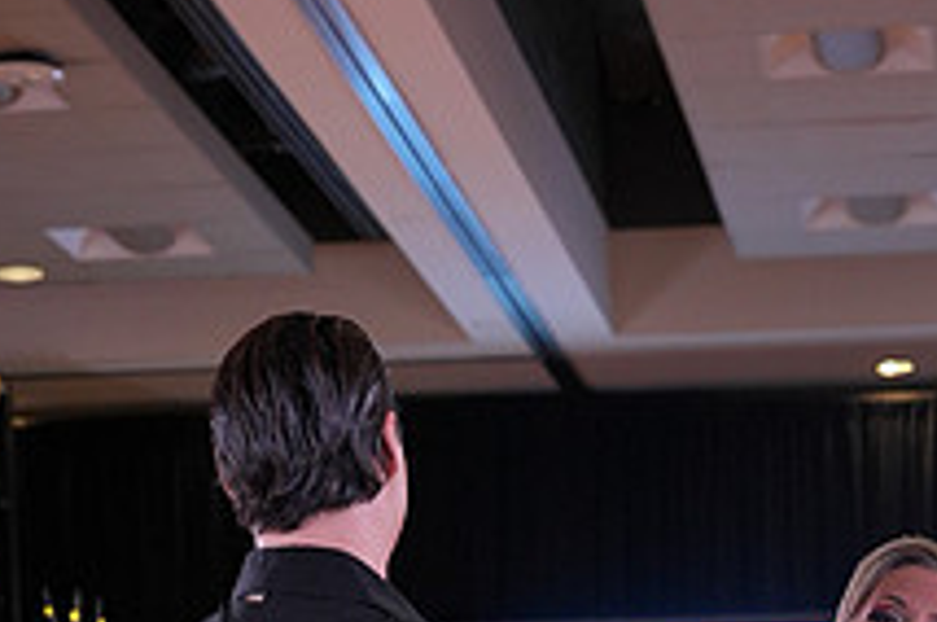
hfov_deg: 14.2
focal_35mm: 144
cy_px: 1200
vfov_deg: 9.0
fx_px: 3742
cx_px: 707
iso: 1250
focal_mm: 53
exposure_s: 1/400
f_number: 4
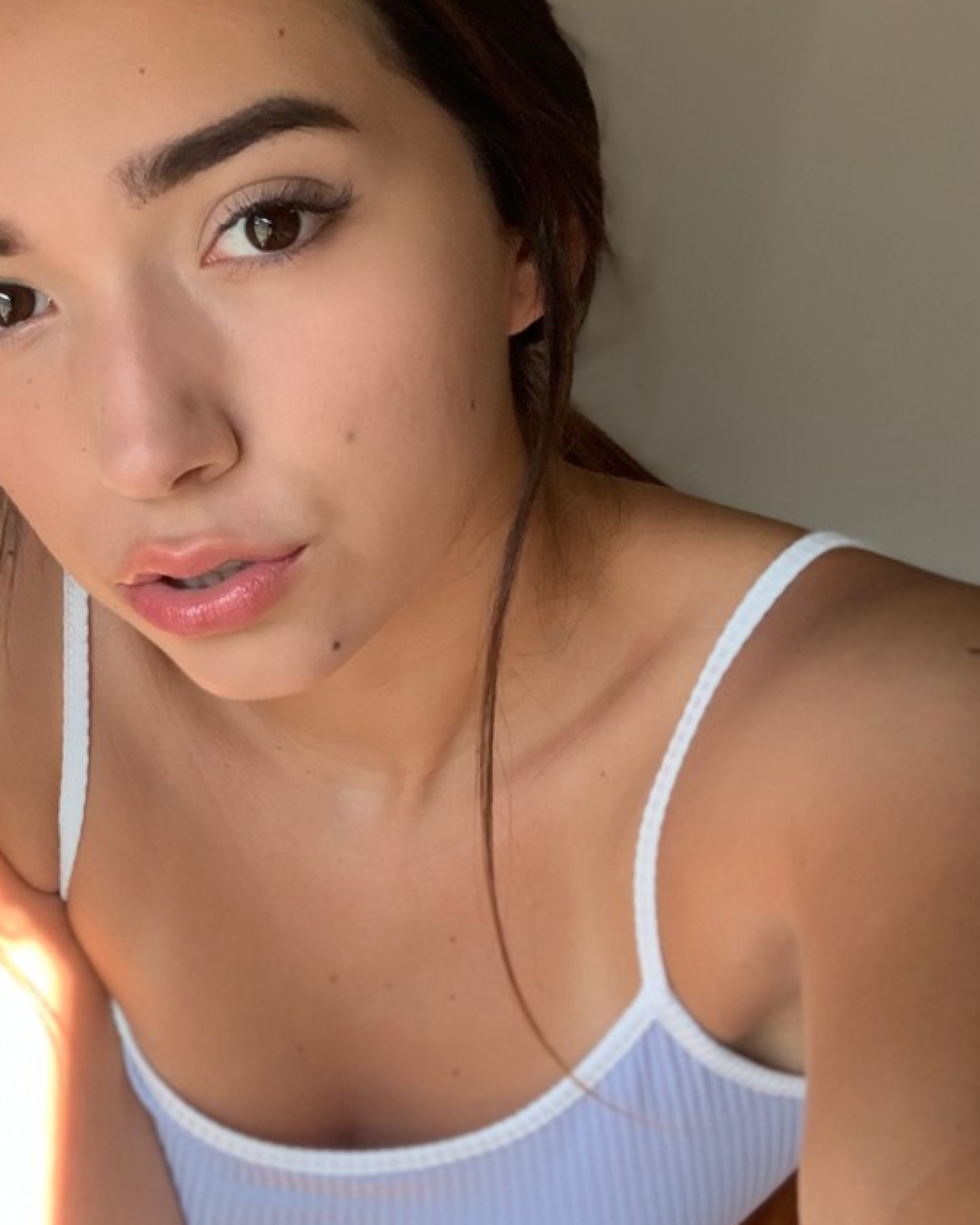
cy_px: 610
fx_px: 2103
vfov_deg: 32.5
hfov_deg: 25.7
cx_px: 162
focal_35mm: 58
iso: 64
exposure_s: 1/81
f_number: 2.2
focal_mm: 2.87
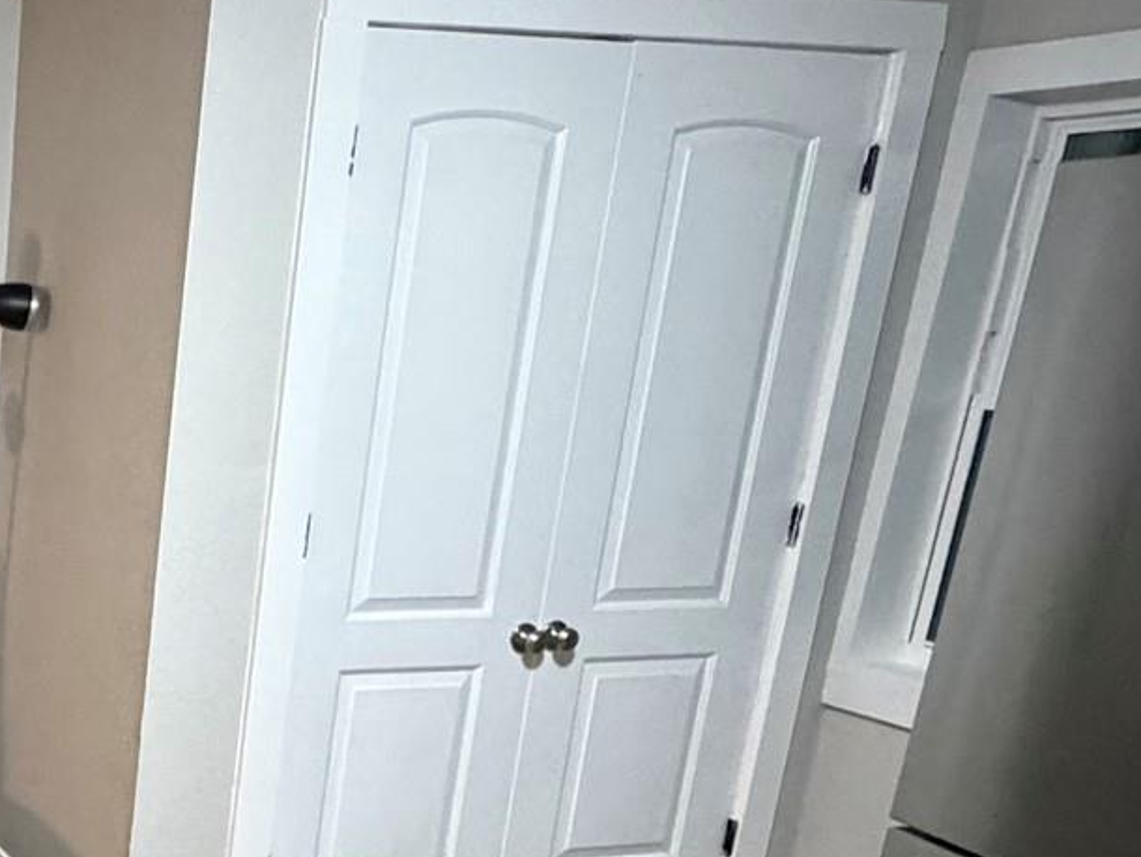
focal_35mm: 47
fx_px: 1550
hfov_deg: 33.1
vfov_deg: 29.8
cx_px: -230
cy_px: 750
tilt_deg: -16.0
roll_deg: -0.8
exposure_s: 1/40
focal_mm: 2.22
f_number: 2.2
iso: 1000
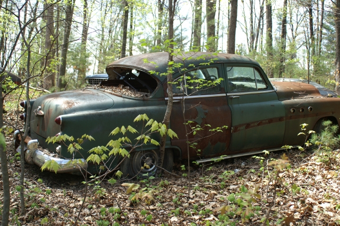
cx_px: 170
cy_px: 113
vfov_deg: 31.8
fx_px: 396
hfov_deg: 46.5
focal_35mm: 42
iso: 125
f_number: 4
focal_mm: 28
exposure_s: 1/250
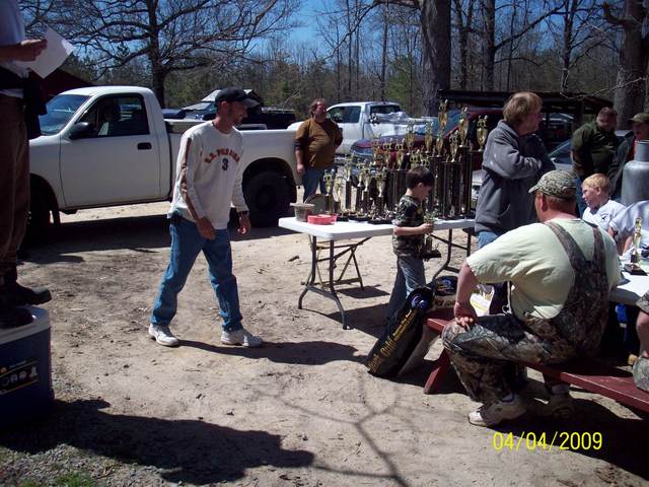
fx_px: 694
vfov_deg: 38.7
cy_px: 244
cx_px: 324
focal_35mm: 37
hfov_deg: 50.1
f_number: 5.6
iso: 80
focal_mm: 6.2
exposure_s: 1/492
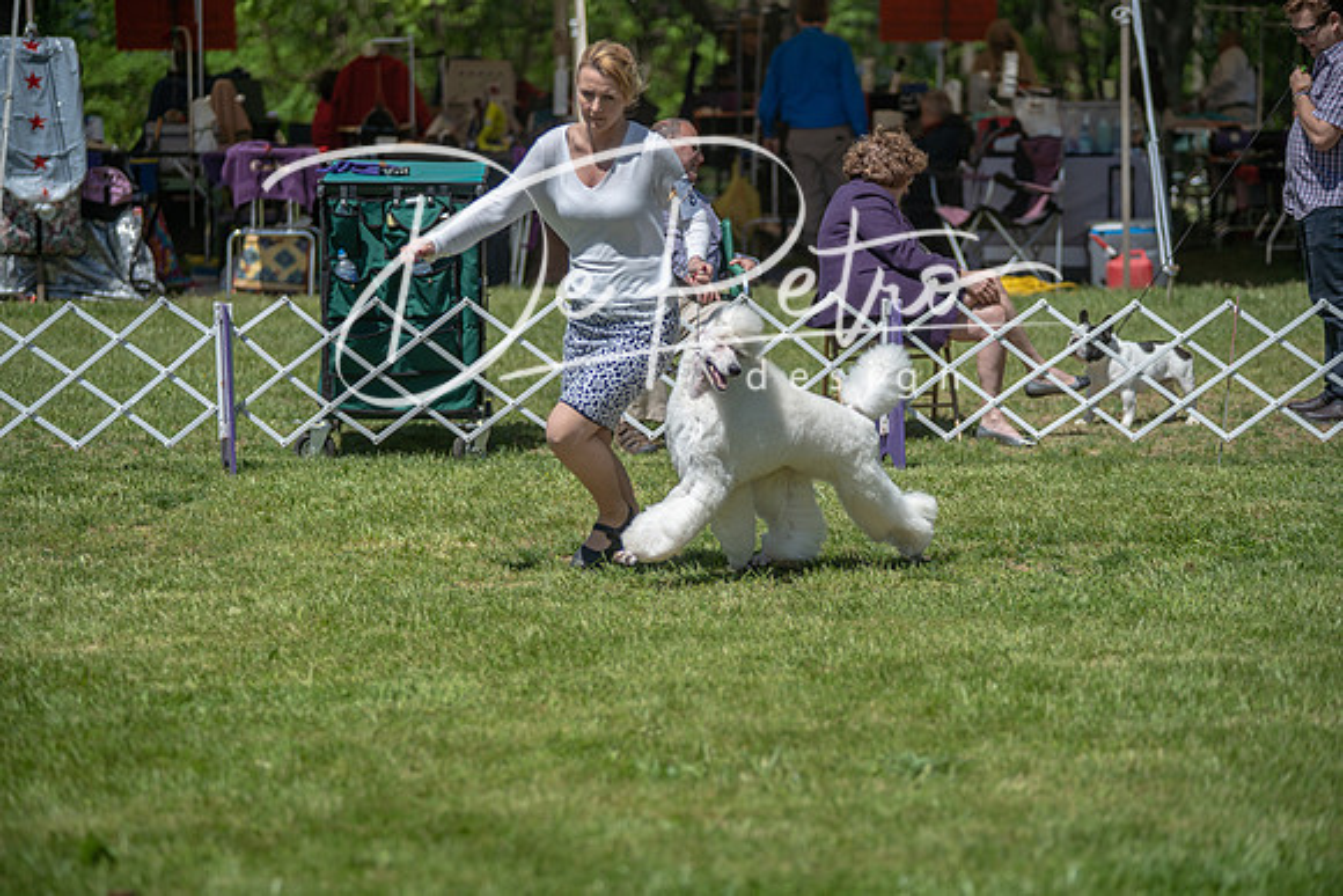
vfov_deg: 10.2
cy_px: 448
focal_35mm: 135
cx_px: 672
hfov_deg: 15.2
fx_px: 5037
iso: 100
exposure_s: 1/1600
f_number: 3.2
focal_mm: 135
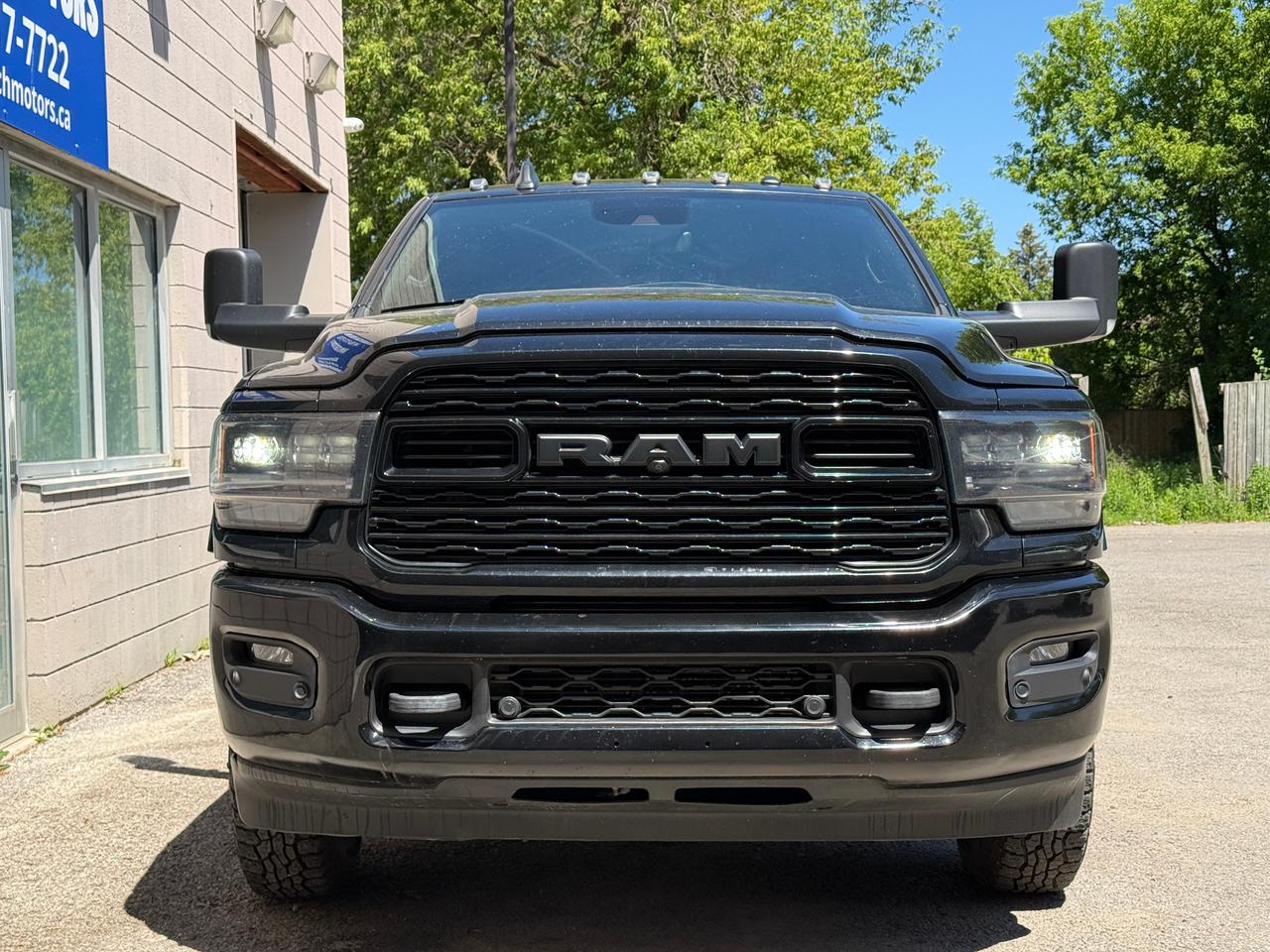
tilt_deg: -2.2
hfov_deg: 39.7
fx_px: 1761
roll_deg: +0.7
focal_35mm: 48
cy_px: 476
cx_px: 635
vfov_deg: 30.3
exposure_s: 1/2088
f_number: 1.78
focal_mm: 6.76
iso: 100
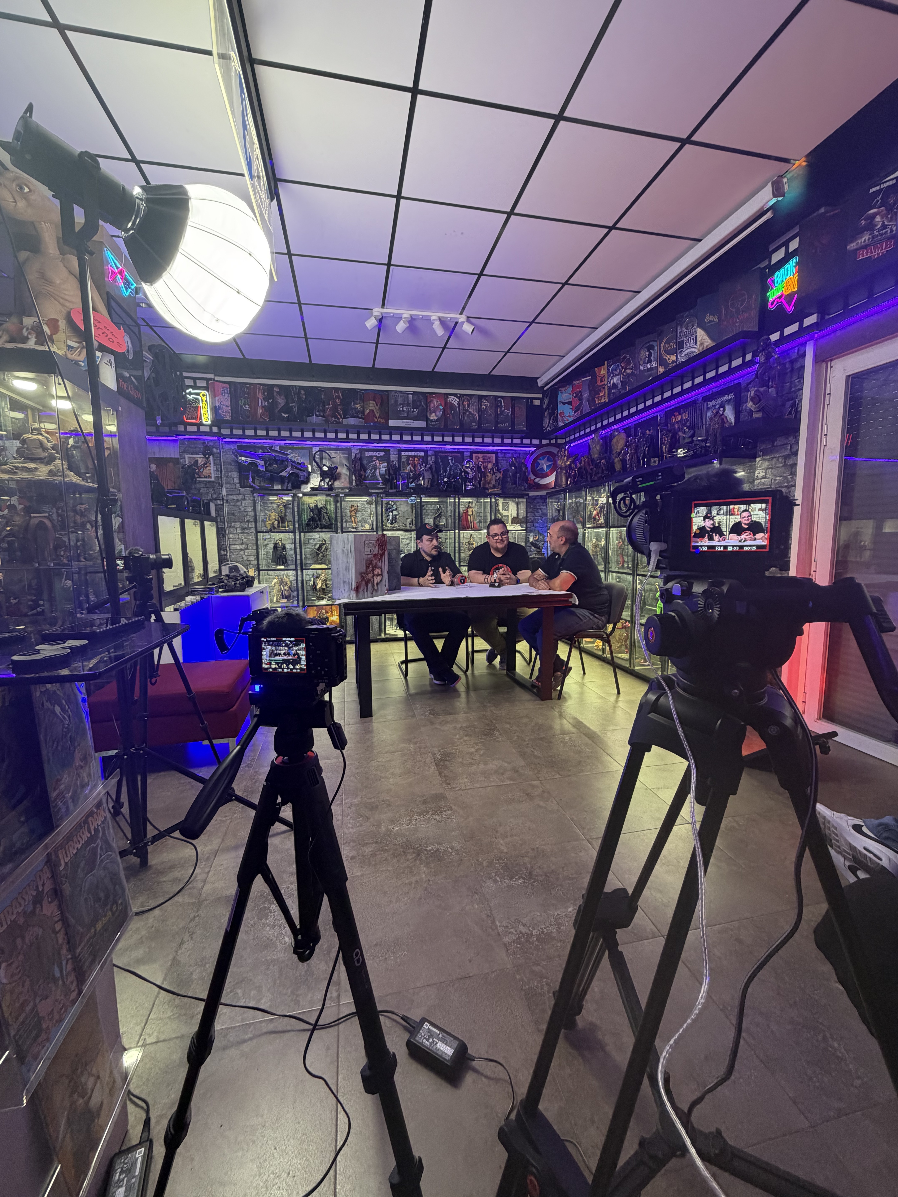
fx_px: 484
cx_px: 449
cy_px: 598
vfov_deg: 102.1
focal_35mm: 14
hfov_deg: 85.7
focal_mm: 2.22
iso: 320
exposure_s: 1/100
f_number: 2.2
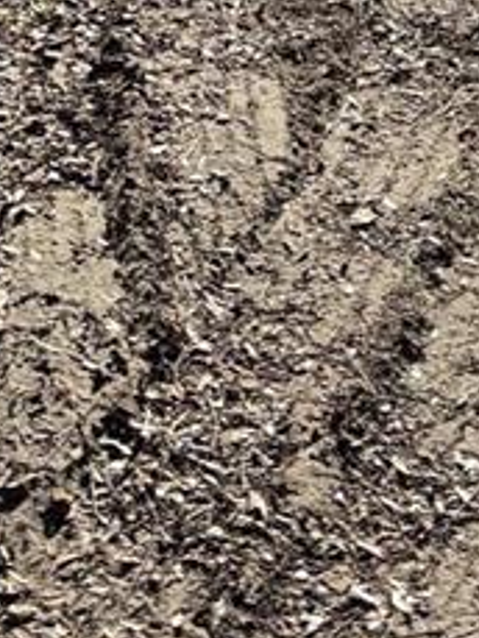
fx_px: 2507
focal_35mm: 136
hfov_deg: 10.8
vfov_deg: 11.9
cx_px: 8
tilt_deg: +0.1
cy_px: -872
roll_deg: +0.5
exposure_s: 1/4425
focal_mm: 5.96
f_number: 1.6
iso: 50
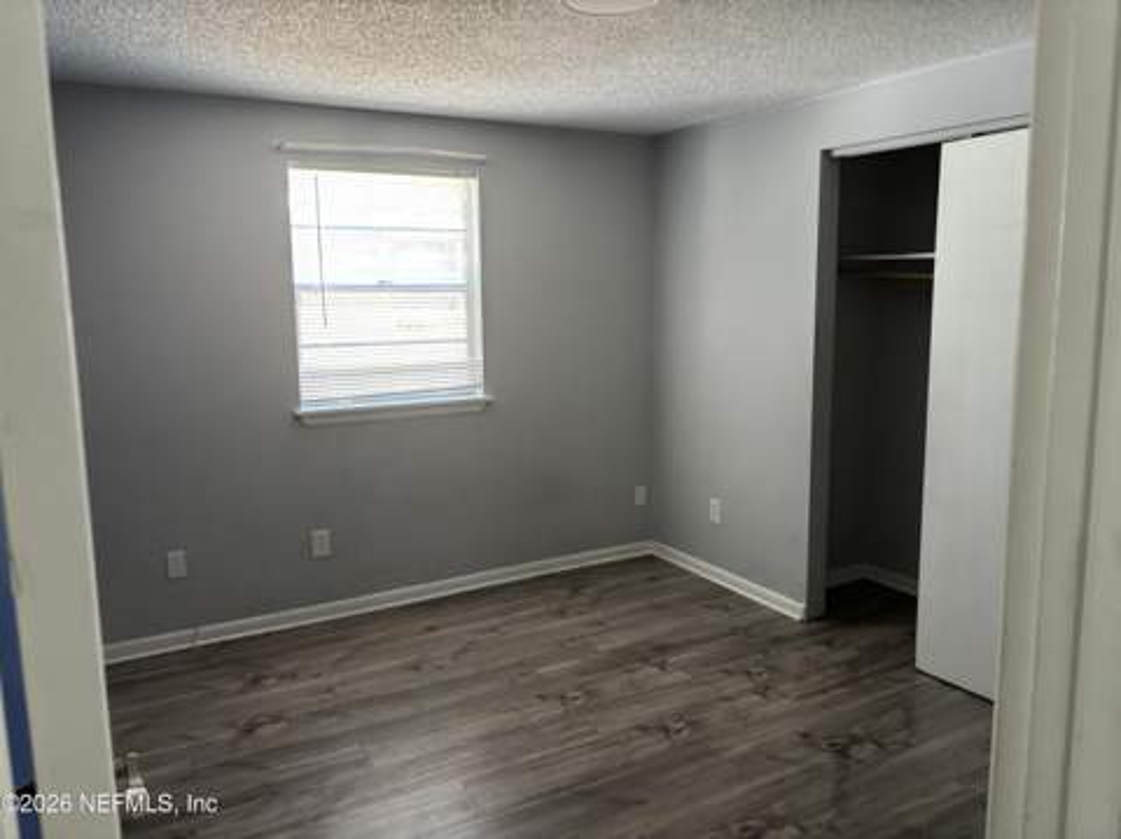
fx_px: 841
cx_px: 560
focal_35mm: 26
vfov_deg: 53.0
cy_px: 420
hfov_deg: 67.4
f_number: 1.6
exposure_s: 1/60
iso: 250
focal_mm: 5.96
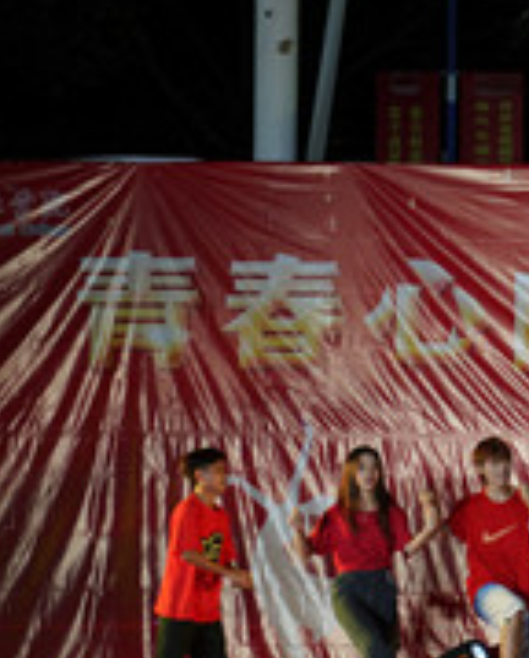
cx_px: 907
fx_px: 3569
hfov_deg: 8.2
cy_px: 384
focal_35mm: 183
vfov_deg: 10.5
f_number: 3.2
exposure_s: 1/100
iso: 100
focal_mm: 70
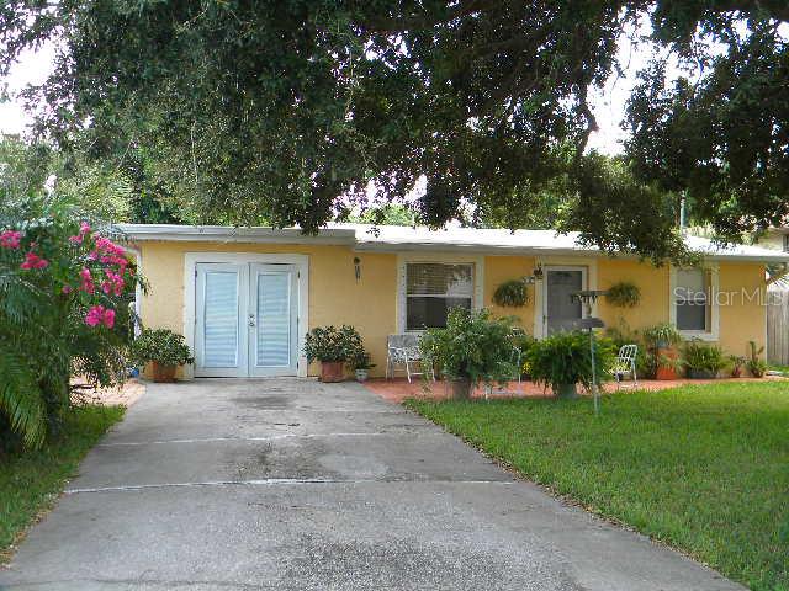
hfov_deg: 51.4
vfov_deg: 39.7
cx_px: 394
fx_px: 821
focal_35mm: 36
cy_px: 296
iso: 80
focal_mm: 6.4
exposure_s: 1/67.4
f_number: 3.7
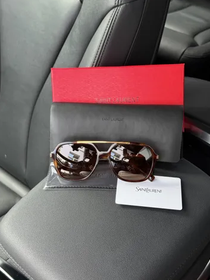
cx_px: 105
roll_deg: +2.2
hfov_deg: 29.7
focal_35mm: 49
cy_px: 139
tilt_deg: -43.9
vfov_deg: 38.9
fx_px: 396
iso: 200
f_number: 1.78
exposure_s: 1/51
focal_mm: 6.76
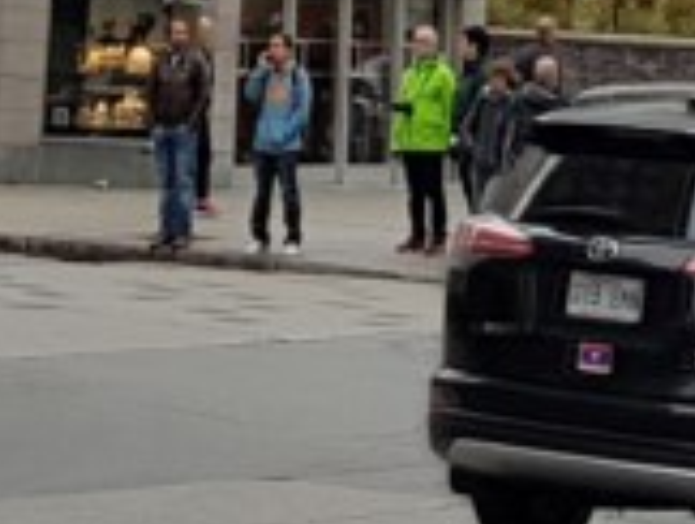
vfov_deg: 7.9
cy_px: -1022
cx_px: 309
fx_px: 3298
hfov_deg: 12.0
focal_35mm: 164
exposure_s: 1/294
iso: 40
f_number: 1.7
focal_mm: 4.2
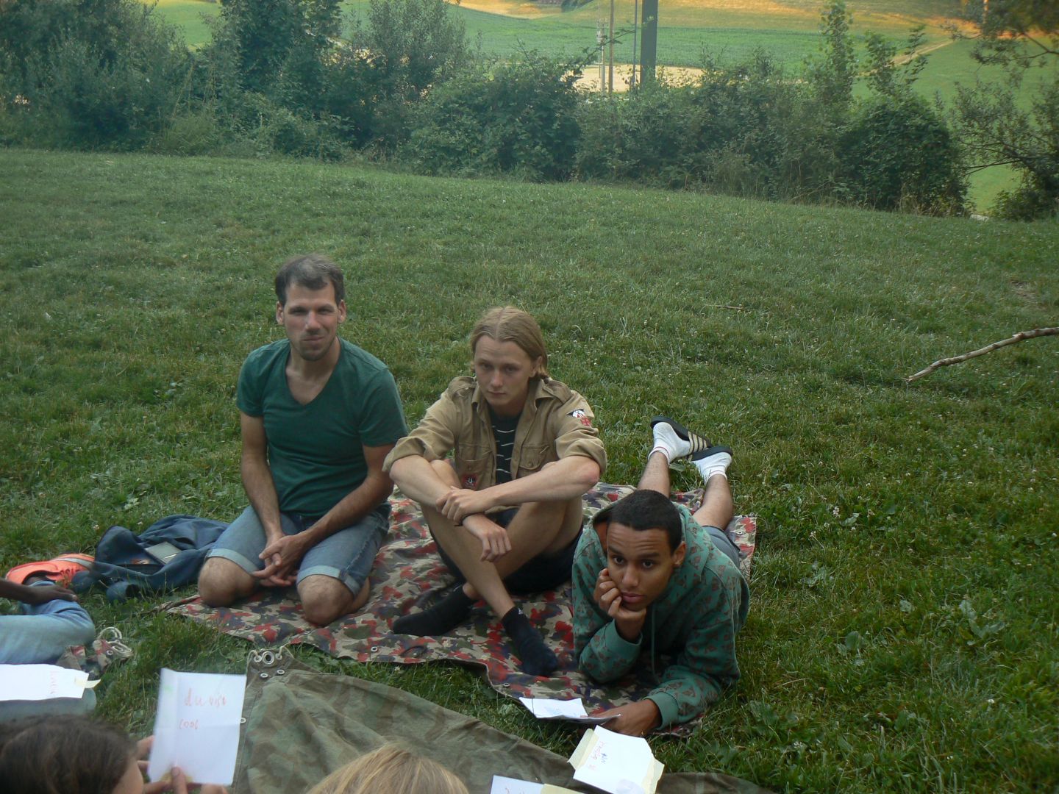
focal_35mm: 36
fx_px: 1101
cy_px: 397
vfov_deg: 39.7
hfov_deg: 51.4
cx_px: 530
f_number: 2.8
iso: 80
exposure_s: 1/40
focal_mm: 6
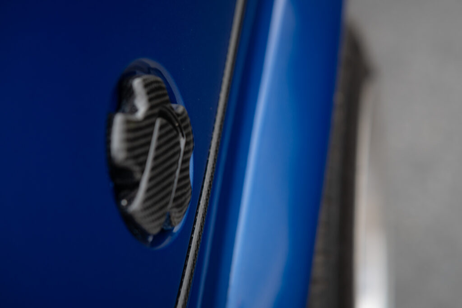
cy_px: 142
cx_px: 249
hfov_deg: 22.2
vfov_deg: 14.9
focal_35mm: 92
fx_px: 1177
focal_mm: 85
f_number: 2.8
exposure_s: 1/40
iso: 400
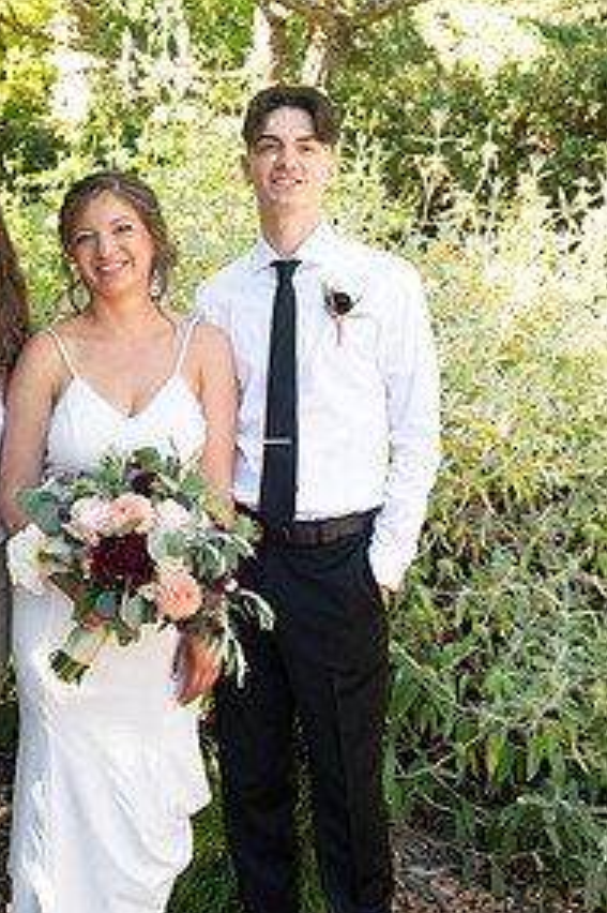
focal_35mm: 57
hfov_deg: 23.4
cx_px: 132
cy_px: 431
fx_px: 1443
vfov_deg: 35.1
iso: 640
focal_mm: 36
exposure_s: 1/320
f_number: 4.5
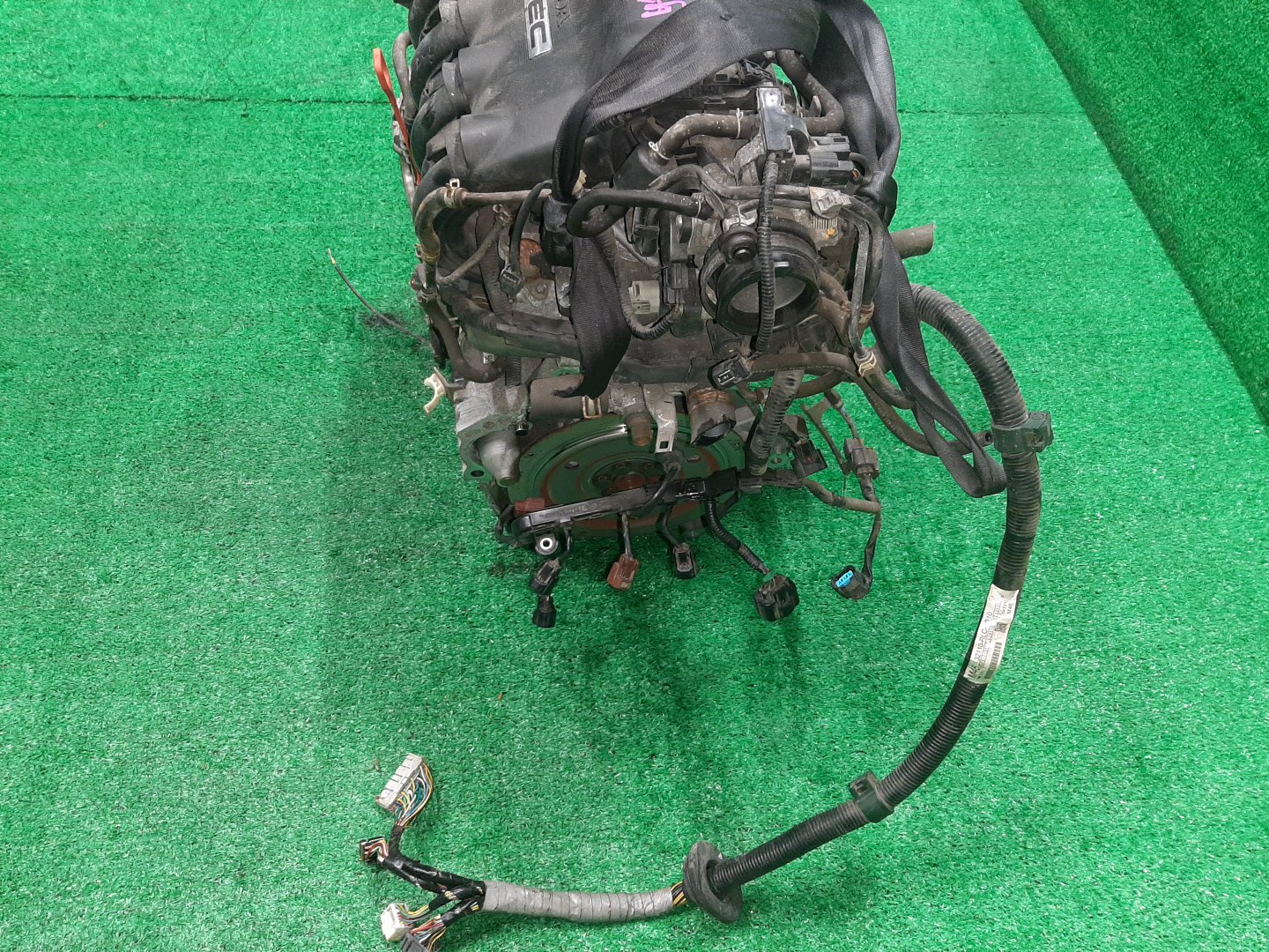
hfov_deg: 67.3
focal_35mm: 26
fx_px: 953
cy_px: 476
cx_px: 634
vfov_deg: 53.1
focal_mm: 3.93
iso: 228
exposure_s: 1/50
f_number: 1.7
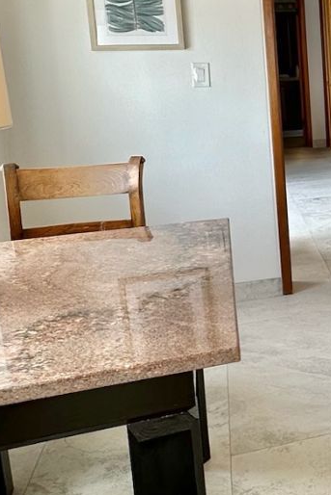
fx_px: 703
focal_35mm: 51
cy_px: 149
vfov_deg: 38.3
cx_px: 525
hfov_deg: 21.3
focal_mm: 2.22
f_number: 2.2
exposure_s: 1/99
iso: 50
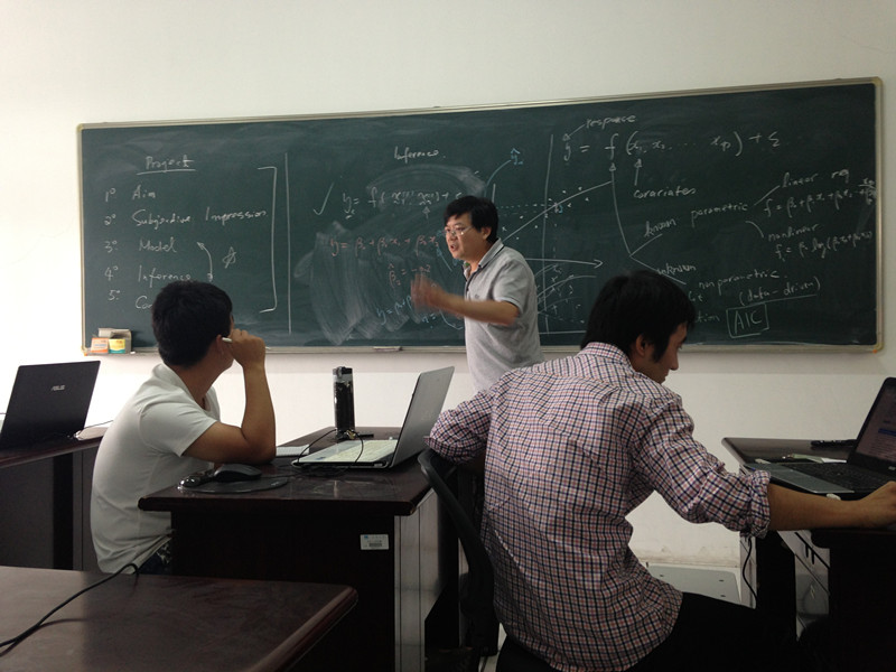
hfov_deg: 55.4
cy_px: 336
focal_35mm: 33
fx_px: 854
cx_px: 448
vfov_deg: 42.9
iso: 80
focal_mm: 4.13
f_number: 2.4
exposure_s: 1/20
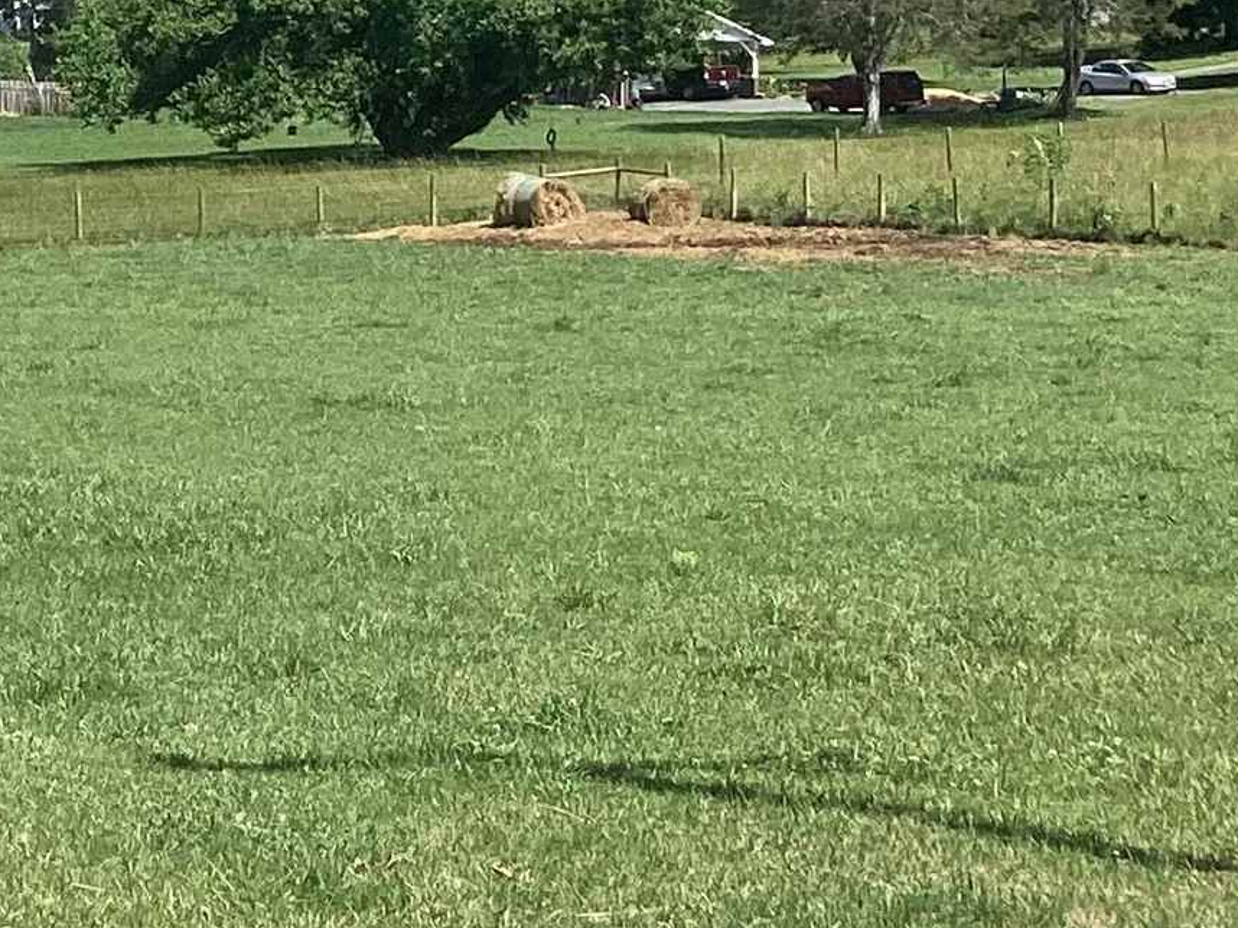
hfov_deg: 17.5
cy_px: 250
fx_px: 3969
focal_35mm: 111
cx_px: 193
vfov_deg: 13.3
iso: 25
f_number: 2.4
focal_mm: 3.3
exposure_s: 1/994
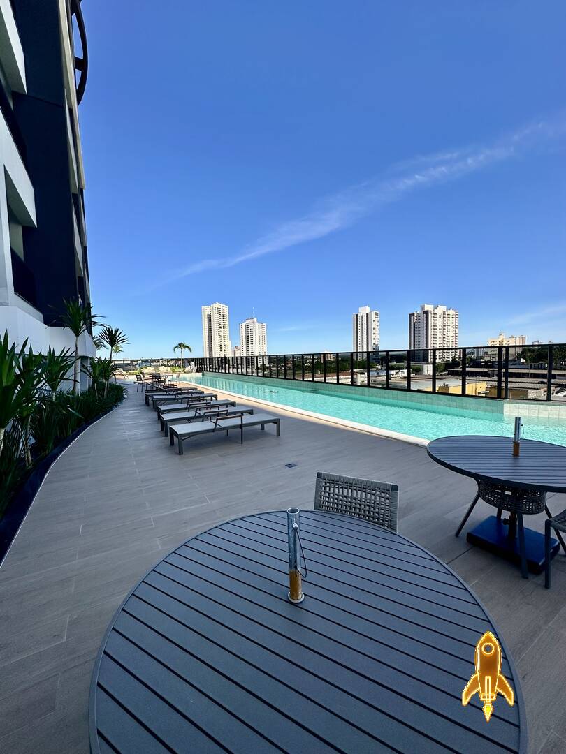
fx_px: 305
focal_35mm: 14
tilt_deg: -2.2
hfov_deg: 85.7
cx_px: 283
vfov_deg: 102.1
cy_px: 377
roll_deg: +1.0
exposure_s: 1/1855
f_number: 2.2
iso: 40
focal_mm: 2.22
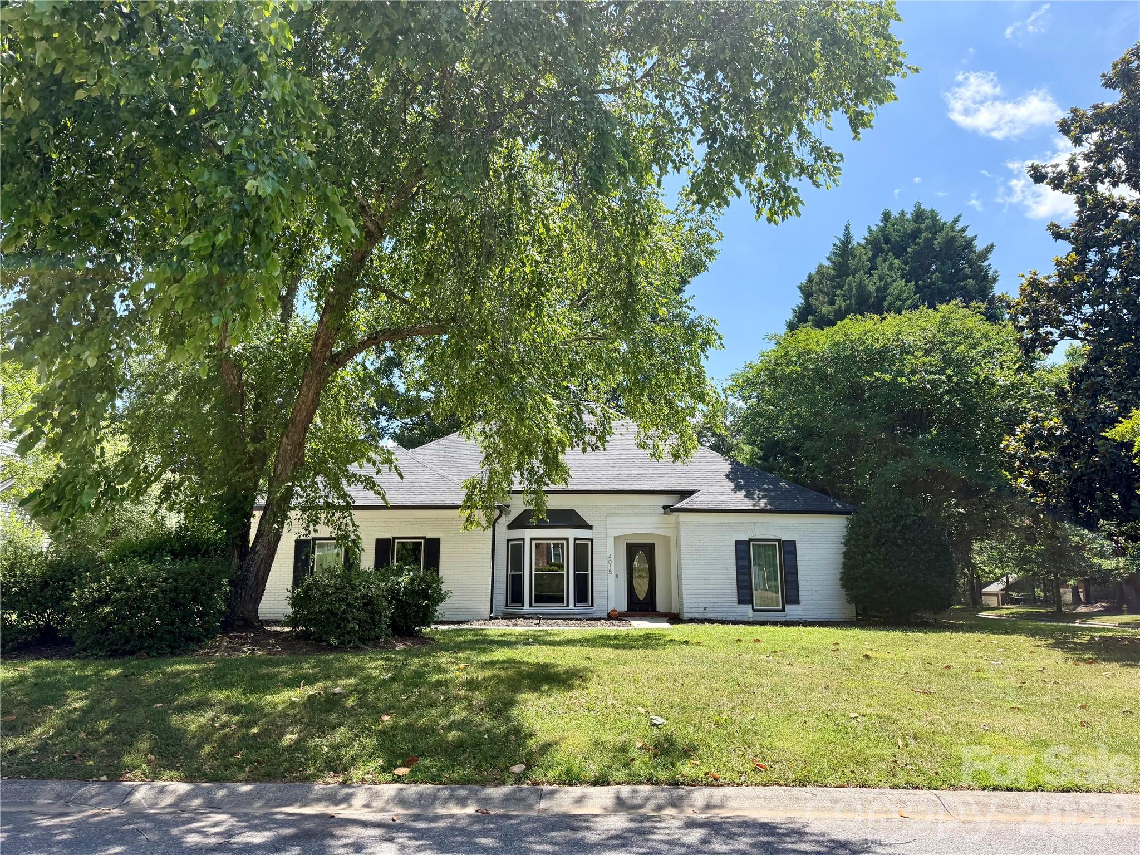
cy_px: 428
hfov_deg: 71.6
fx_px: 790
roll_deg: +0.2
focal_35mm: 24
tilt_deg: +10.9
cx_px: 570
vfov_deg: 56.8
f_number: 1.78
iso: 100
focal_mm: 6.76
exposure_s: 1/2232
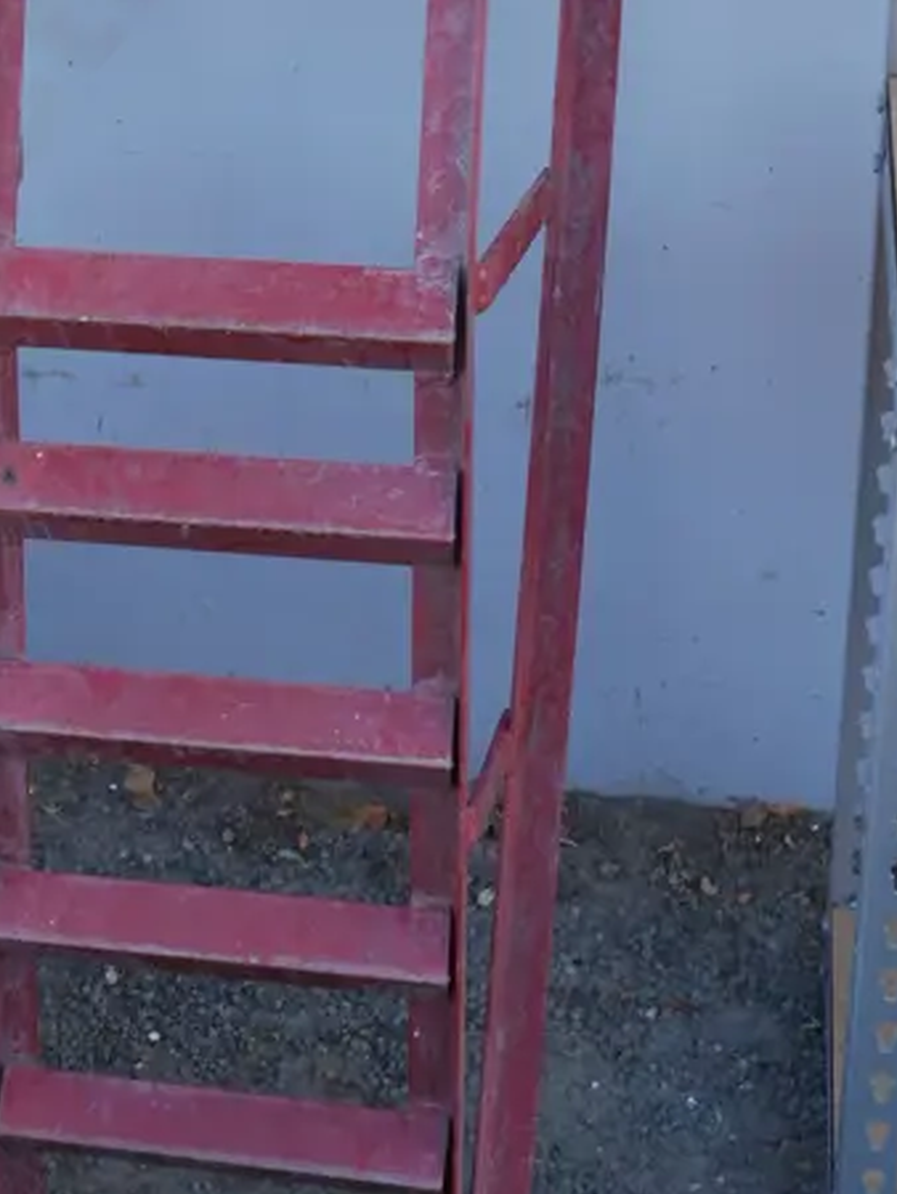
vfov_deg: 21.2
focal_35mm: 91
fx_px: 3141
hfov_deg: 15.8
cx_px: -74
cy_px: 199
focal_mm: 20
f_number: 4.4
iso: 200
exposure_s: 1/80
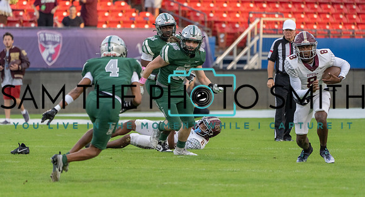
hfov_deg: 4.4
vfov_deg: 2.4
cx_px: 178
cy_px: 100
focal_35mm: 494
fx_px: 4730
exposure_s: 1/1250
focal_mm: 400
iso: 2500
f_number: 5.6
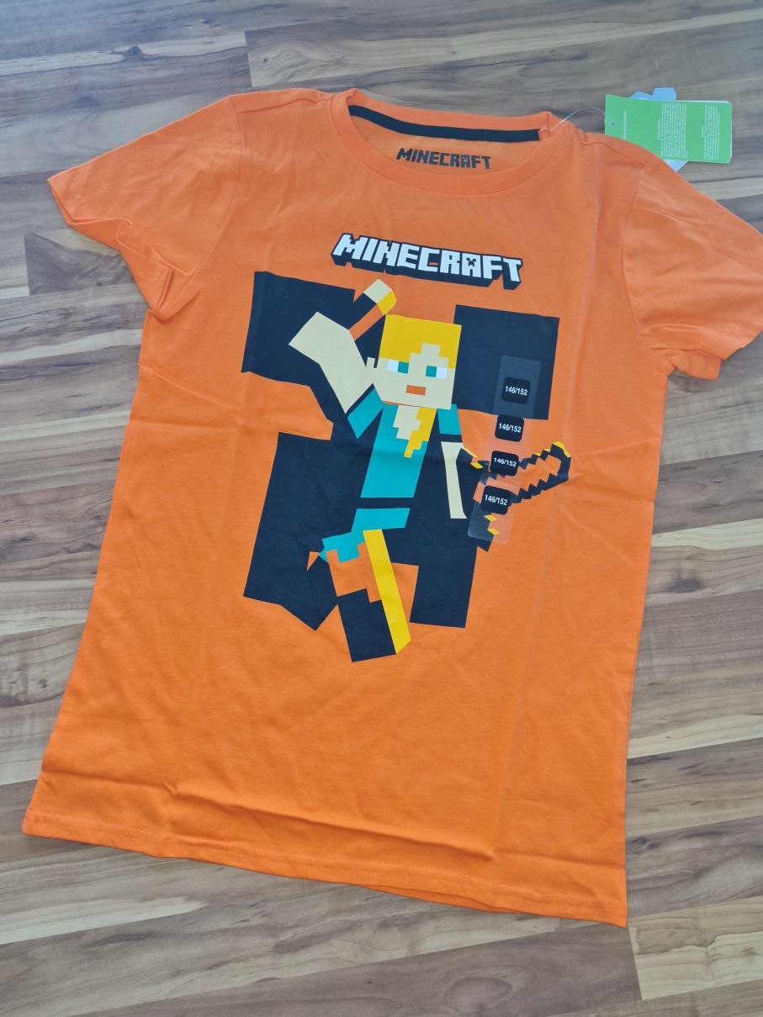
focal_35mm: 26
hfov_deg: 53.0
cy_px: 508
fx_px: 764
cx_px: 382
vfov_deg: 67.3
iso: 320
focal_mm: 5.4
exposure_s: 1/100
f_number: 1.8
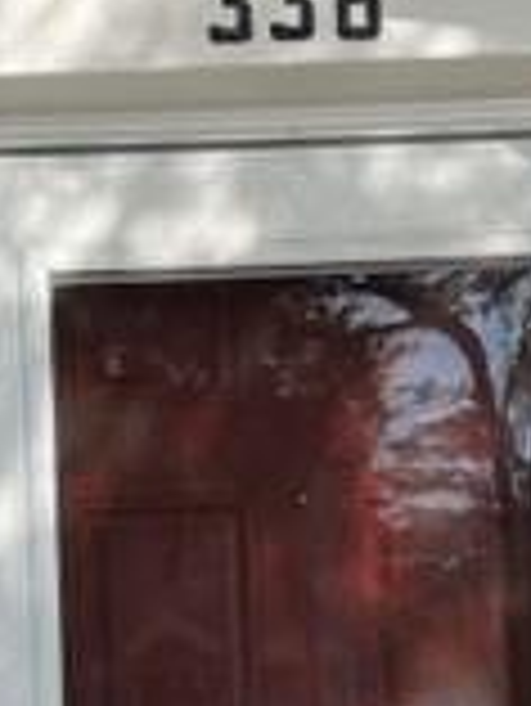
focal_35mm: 106
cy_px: 544
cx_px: 234
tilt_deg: +4.1
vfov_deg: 18.4
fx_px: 2165
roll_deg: +3.1
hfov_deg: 14.0
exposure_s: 1/696
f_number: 1.5
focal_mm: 5.7
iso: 50
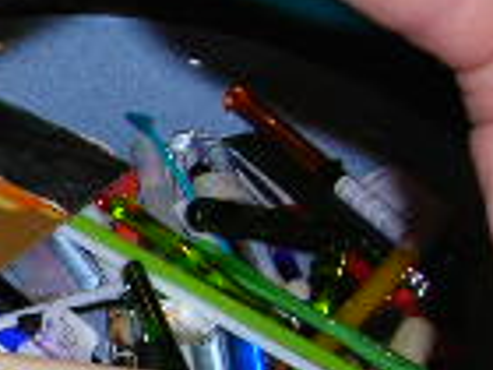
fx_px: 2677
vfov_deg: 7.9
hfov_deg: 9.9
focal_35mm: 188
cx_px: -454
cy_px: 204
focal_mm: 6.8
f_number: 6.6
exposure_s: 1/60.1
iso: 50
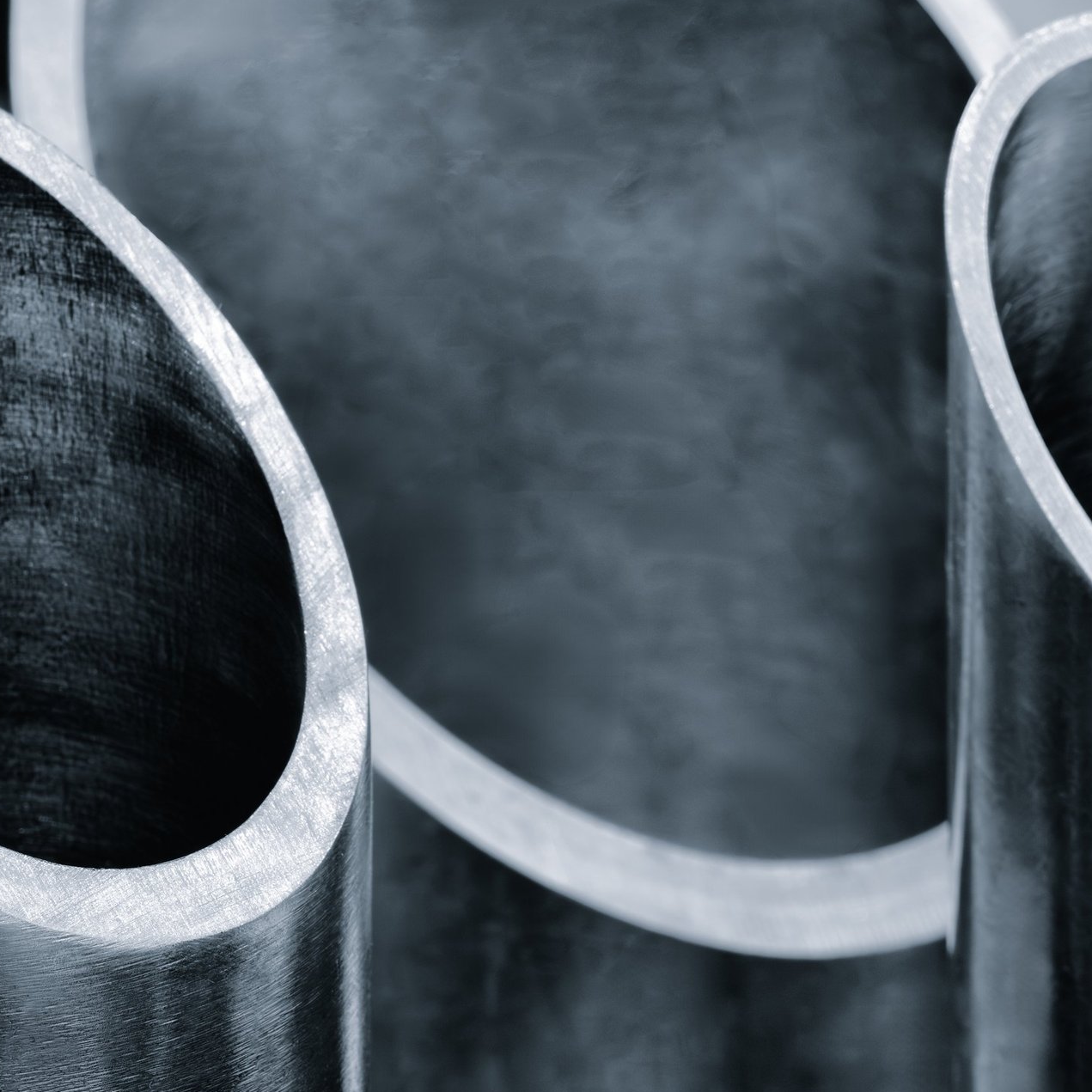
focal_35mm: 154
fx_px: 5496
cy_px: 547
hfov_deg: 11.3
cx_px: 612
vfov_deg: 11.3
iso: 500
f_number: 16
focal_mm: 80
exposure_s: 1.7
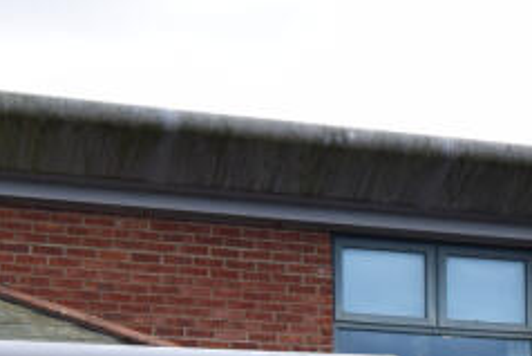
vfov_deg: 10.3
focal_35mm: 129
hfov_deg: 15.7
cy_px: 509
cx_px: 443
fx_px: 1907
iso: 320
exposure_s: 1/400
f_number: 10
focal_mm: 20
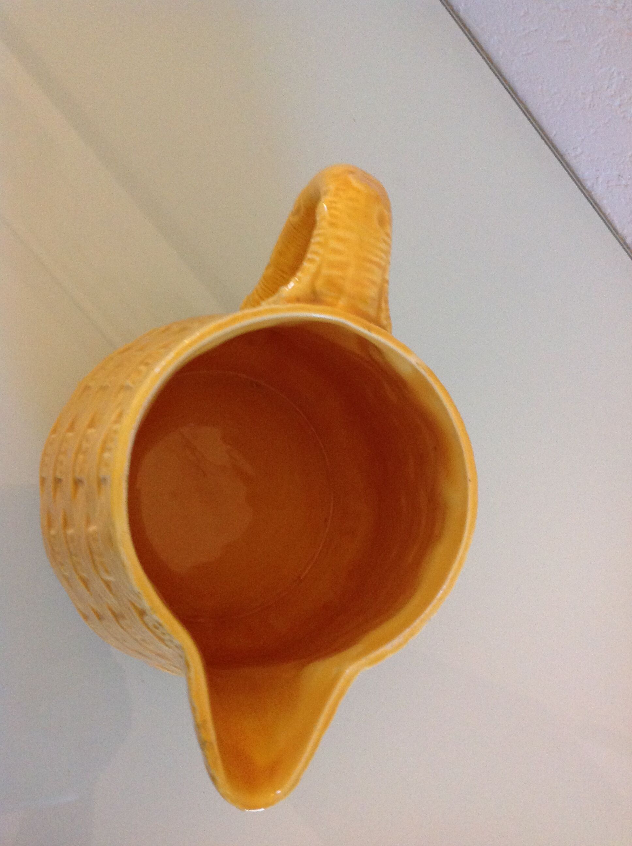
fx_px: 854
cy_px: 423
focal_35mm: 35
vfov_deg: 52.7
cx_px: 316
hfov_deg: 40.6
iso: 320
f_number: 2.4
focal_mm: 4.28
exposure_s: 1/17
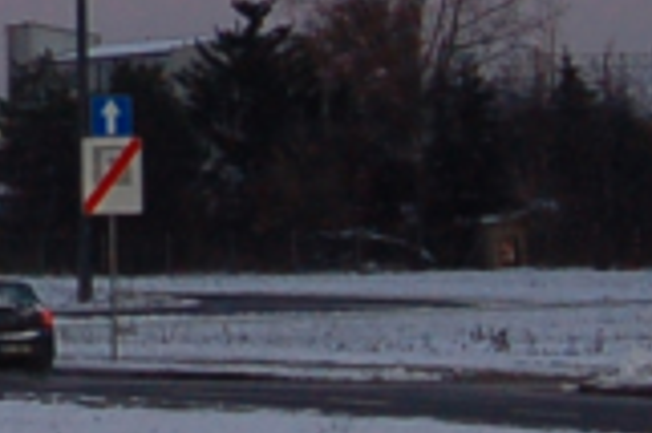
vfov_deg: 4.1
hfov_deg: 6.0
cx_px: -591
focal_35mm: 335
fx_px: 6061
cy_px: -247
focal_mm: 30
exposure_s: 1/125
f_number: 5.6
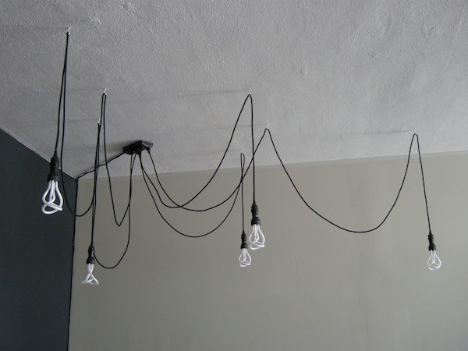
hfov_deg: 46.8
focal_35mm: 40
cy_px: 176
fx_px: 541
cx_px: 234
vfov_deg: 36.0
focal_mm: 8.5
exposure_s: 1/36
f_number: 2.9
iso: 400
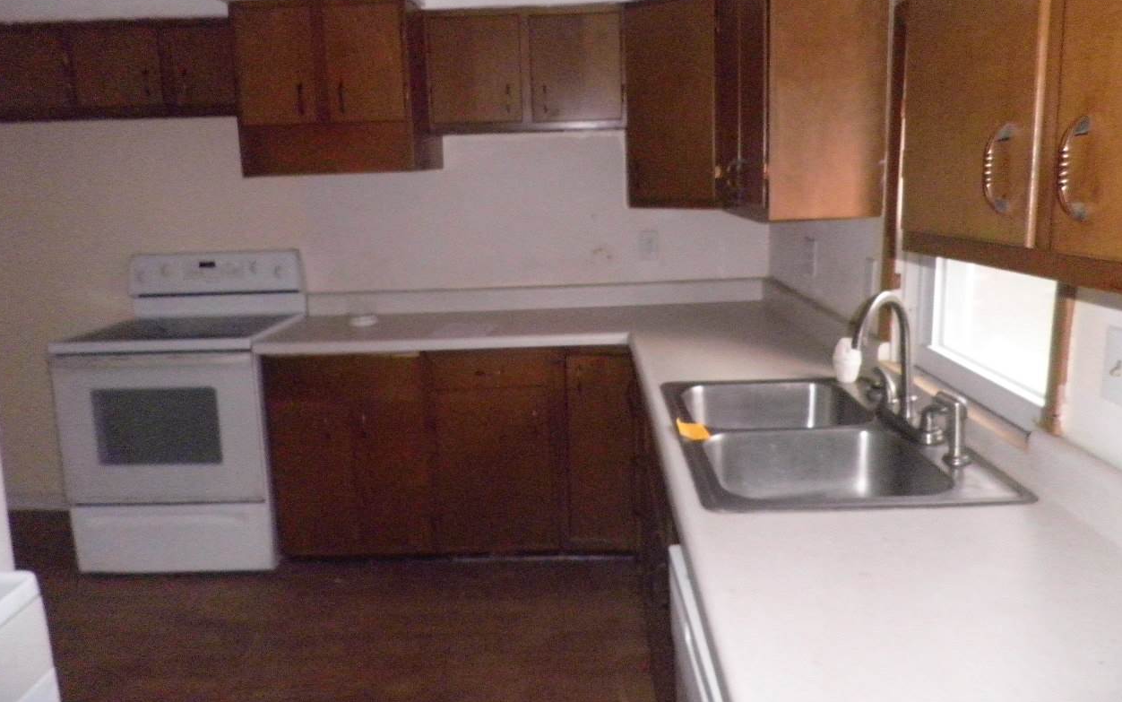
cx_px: 565
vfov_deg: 47.5
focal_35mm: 26
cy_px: 302
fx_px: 795
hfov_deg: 70.4
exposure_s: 1/30
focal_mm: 4.3
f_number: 8.3
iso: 800
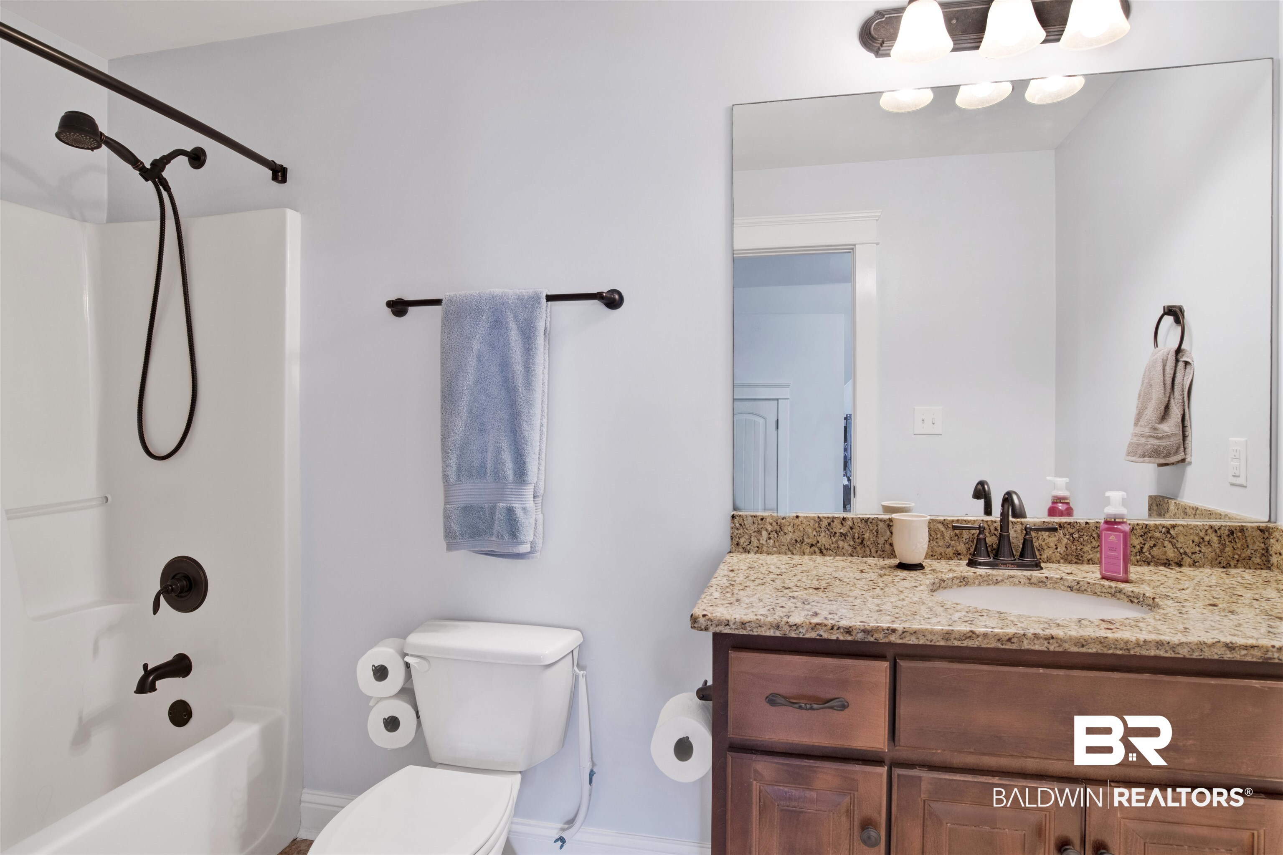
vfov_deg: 67.4
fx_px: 641
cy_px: 428
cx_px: 642
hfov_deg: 90.0
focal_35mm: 18
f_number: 11
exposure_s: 1/1.25
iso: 200
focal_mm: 18
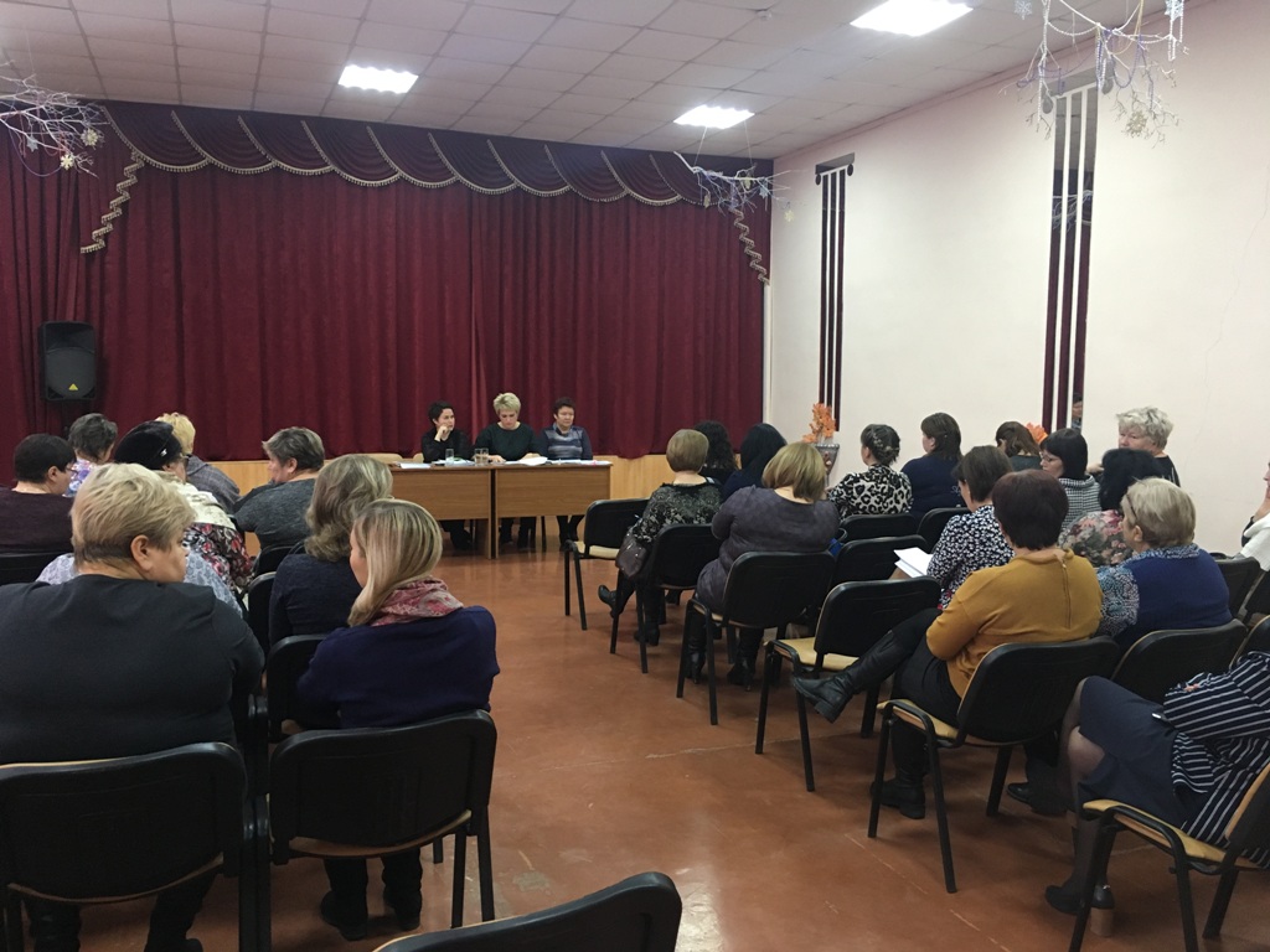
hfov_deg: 61.7
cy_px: 476
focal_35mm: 29
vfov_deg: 48.2
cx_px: 635
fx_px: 1064
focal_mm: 4.15
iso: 160
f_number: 2.2
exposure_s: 1/33
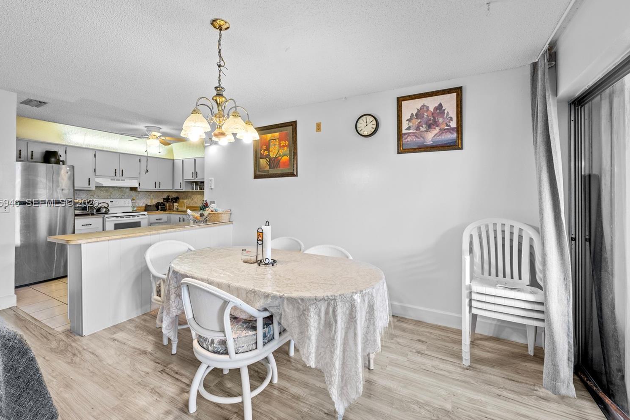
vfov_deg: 77.3
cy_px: 203
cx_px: 305
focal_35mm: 15
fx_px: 262
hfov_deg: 100.4
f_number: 8
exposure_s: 1/10
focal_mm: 14
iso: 500
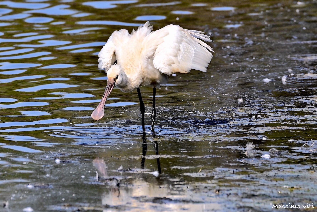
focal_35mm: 904
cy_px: 106
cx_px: 158
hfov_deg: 2.3
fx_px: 7960
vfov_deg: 1.5
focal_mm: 600
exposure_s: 1/1000
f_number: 9
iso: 450
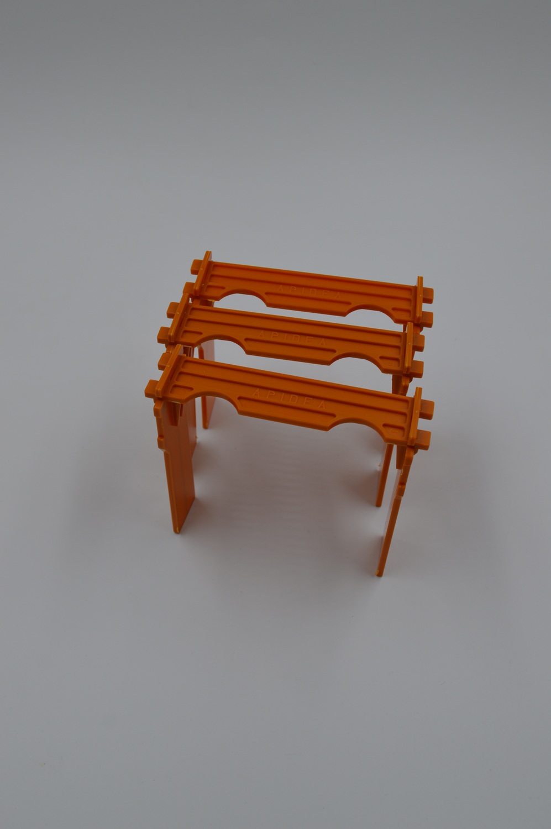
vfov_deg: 57.3
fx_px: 759
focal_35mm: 33
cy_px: 414
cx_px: 276
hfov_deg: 39.9
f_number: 6.3
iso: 100
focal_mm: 22
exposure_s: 1/160
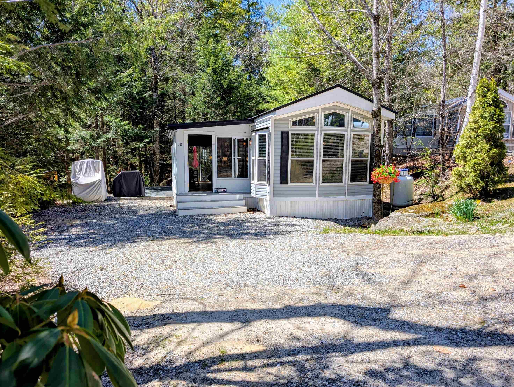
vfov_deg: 55.0
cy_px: 201
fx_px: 372
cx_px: 265
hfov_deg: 69.3
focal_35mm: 25
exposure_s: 1/512
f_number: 1.68
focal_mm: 6.9
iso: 19
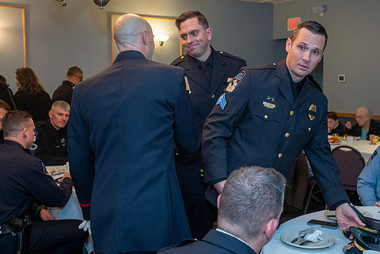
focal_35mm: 41
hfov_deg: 47.4
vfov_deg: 32.6
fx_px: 433
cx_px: 203
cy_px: 117
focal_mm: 23
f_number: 3.2
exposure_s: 1/125
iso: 1600
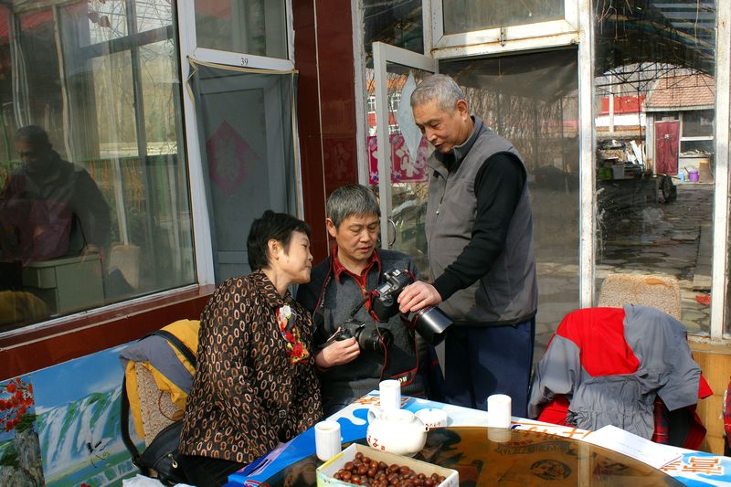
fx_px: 609
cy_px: 244
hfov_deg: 61.9
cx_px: 366
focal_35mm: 30
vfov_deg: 43.6
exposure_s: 1/1000
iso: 200
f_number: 5.6
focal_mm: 20
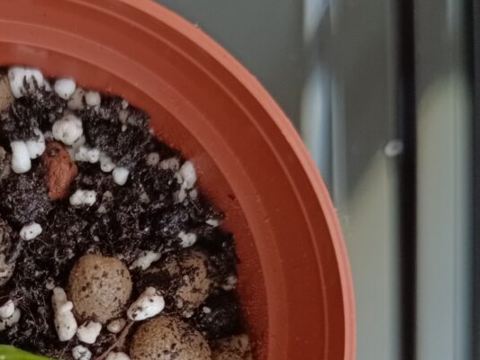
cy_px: 351
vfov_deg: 22.5
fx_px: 874
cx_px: 53
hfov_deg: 29.5
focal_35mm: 63
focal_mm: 5.59
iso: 673
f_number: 1.88
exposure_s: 1/50.1
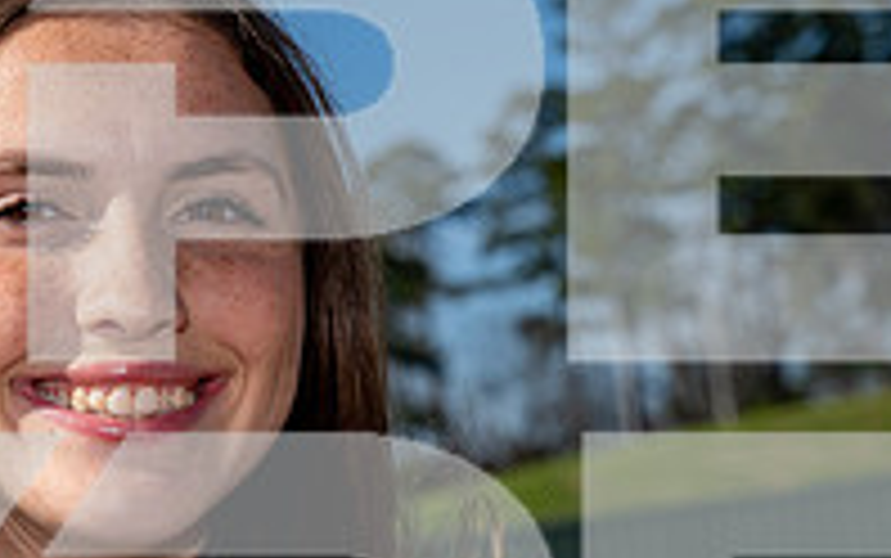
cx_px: -45
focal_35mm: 179
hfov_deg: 11.6
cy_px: 673
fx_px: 4349
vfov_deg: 7.3
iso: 100
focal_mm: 60
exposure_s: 1/640
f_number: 6.3
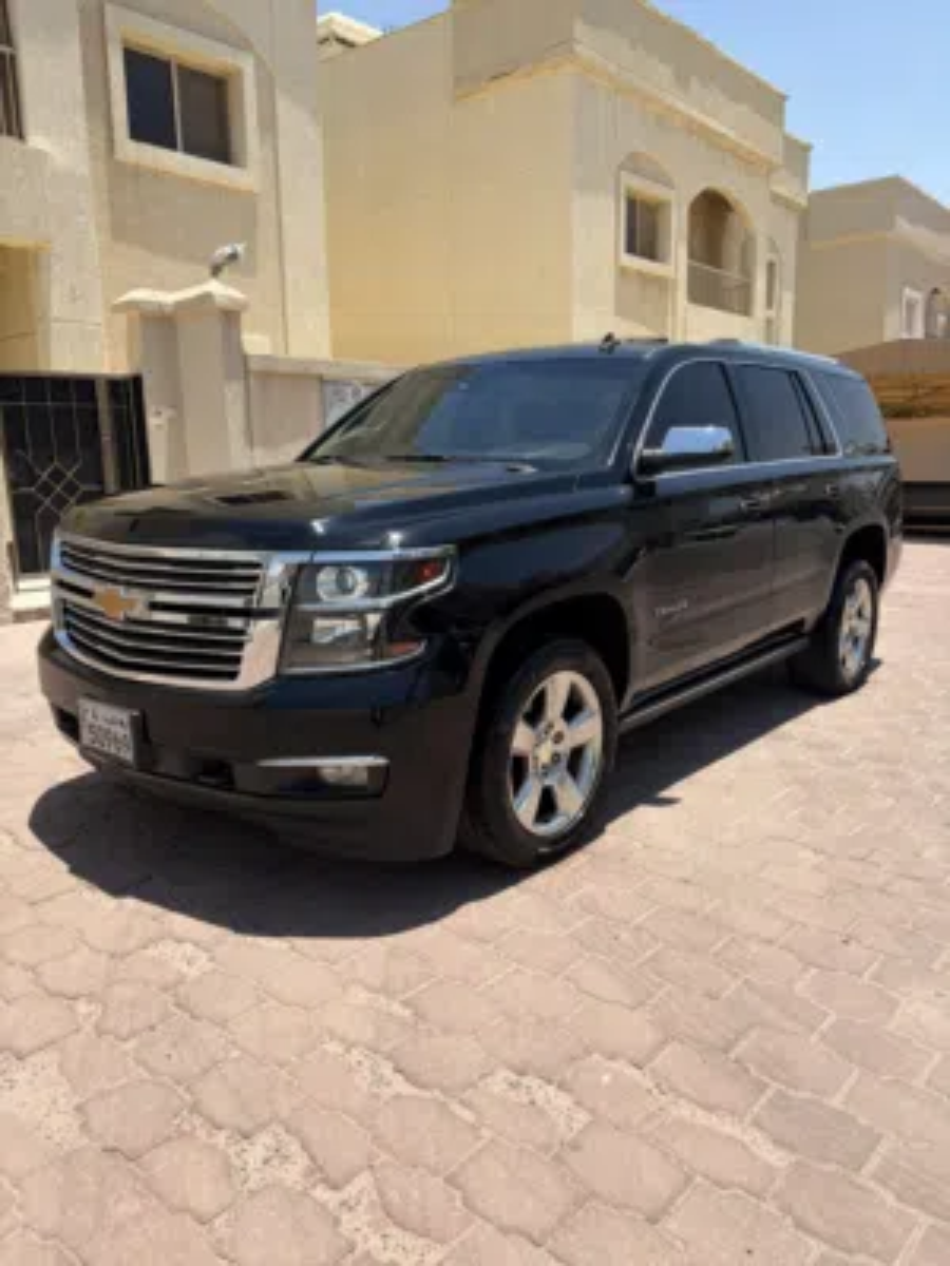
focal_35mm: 26
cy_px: 633
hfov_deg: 53.1
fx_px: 951
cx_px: 475
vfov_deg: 67.3
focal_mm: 5.96
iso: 64
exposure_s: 1/4329
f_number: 1.6
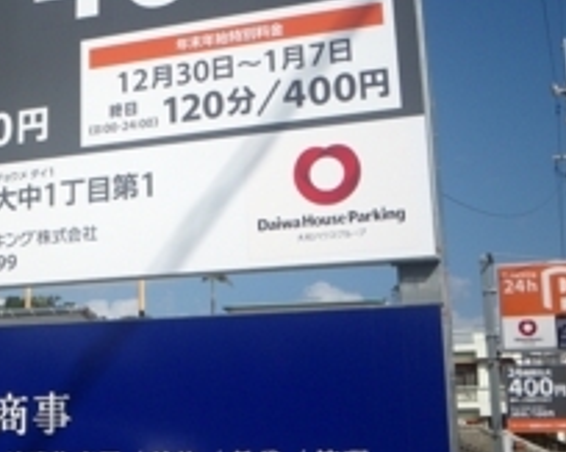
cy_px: 191
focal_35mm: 65
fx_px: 1088
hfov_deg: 28.0
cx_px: 50
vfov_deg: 23.5
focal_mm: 6.1
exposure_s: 1/640
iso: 64
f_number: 4.6
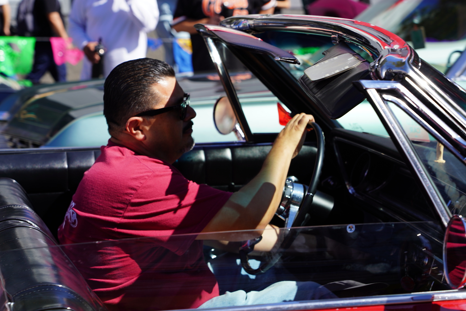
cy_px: 156
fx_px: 1359
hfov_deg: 19.5
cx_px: 233
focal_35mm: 105
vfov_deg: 13.0
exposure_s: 1/200
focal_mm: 105
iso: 100
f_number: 7.1
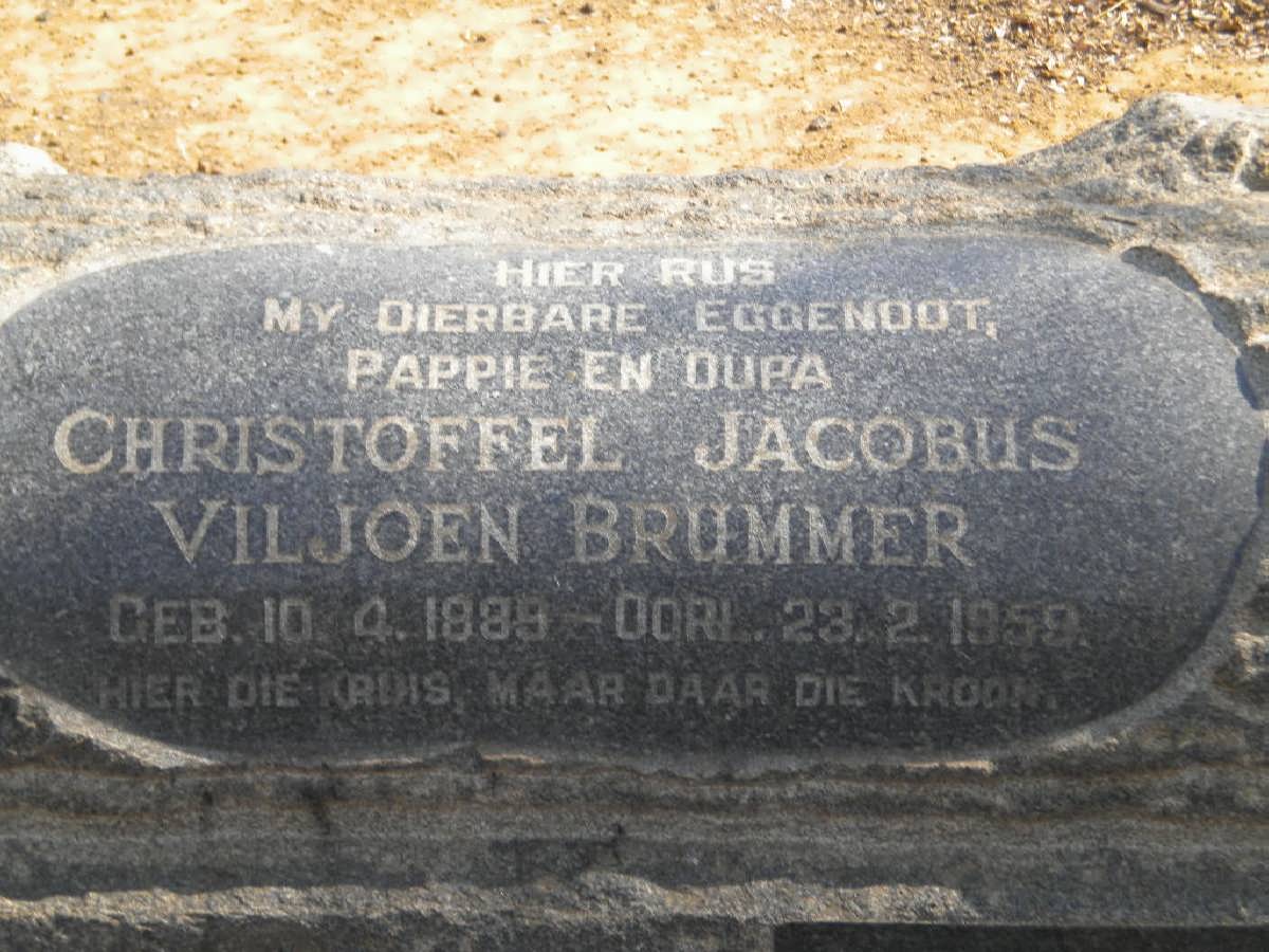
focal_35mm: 105
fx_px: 3849
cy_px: 476
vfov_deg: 14.1
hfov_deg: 18.7
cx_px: 634
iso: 80
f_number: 5.9
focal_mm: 18.9
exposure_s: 1/118
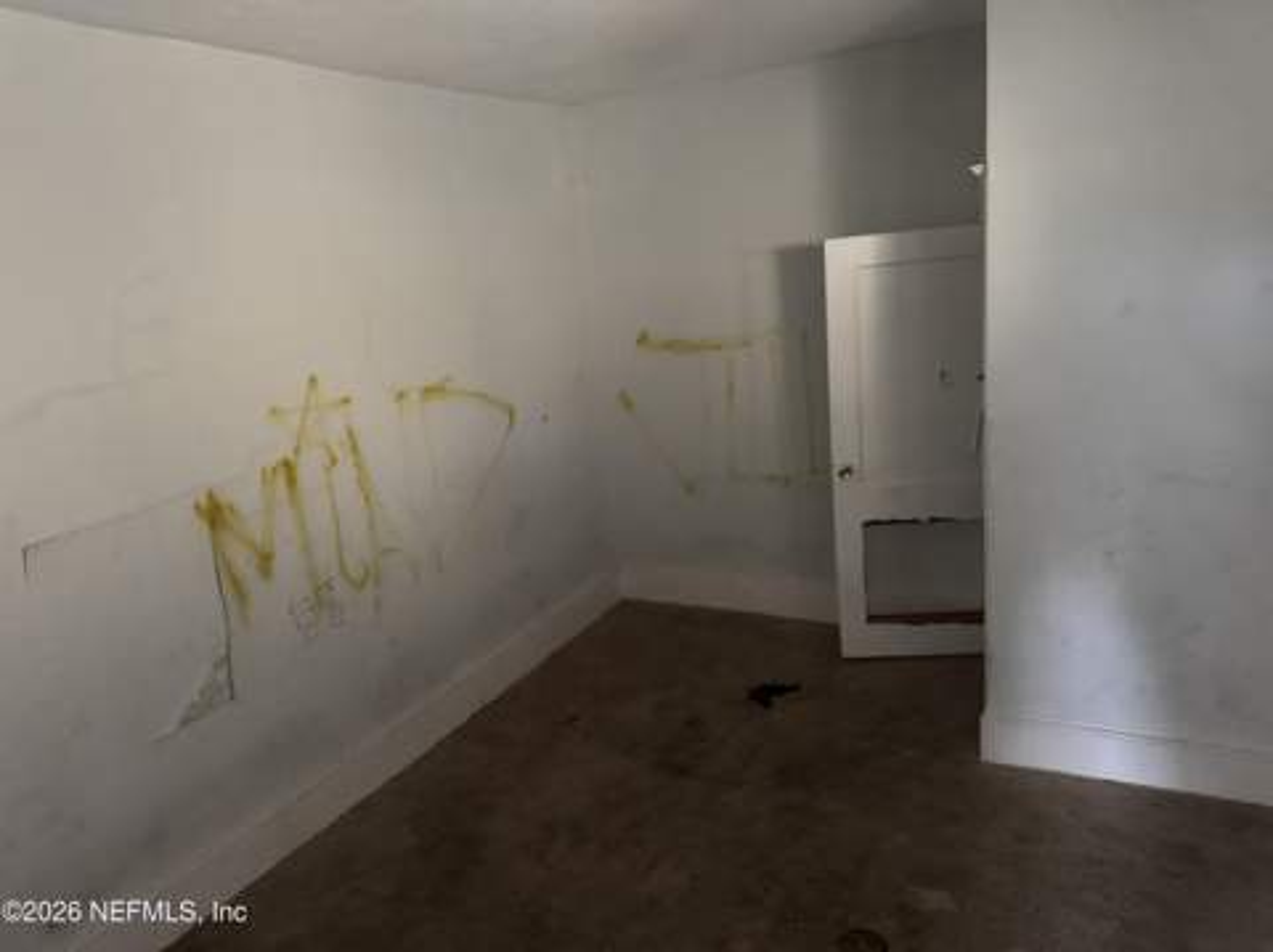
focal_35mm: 24
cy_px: 476
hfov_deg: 71.7
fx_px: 882
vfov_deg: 56.7
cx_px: 636
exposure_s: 1/34
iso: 1000
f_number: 1.78
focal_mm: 6.76
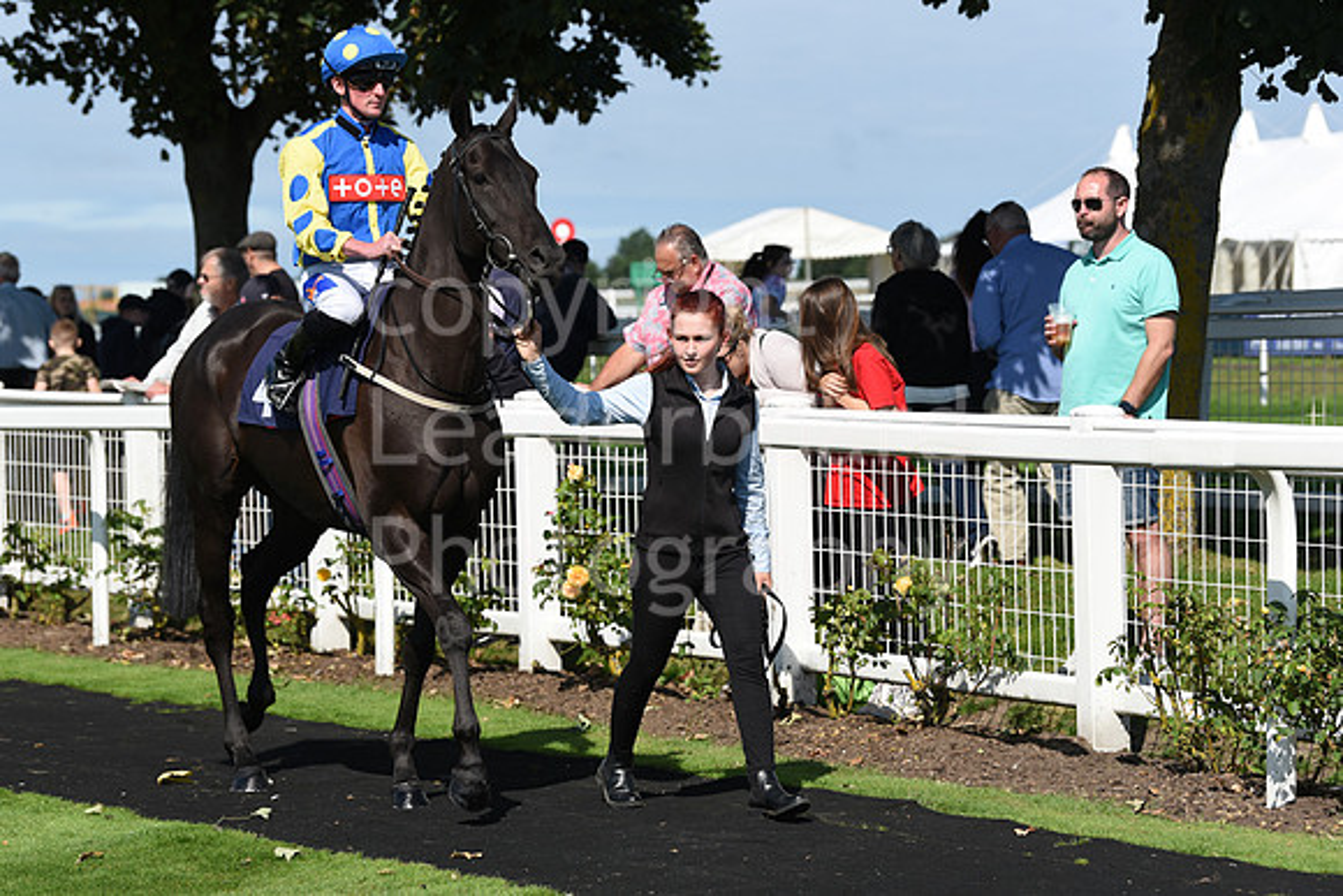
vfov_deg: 11.2
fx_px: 4552
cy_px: 448
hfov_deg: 16.8
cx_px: 672
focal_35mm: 122
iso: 400
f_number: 5.6
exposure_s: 1/3200
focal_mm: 122
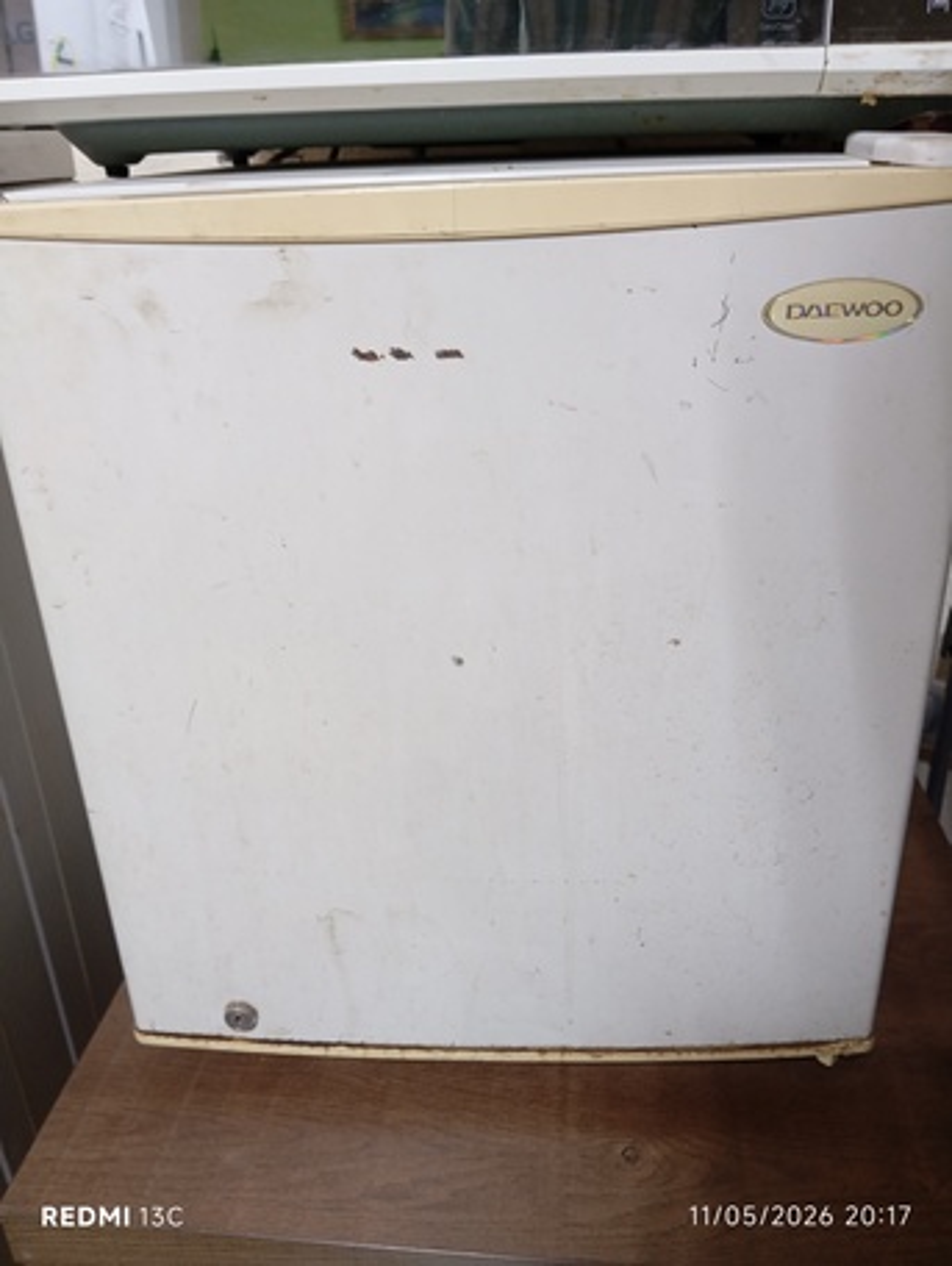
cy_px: 633
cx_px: 476
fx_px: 1025
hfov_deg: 49.8
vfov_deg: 63.4
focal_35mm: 28
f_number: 1.8
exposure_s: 1/30
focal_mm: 4.22
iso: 899
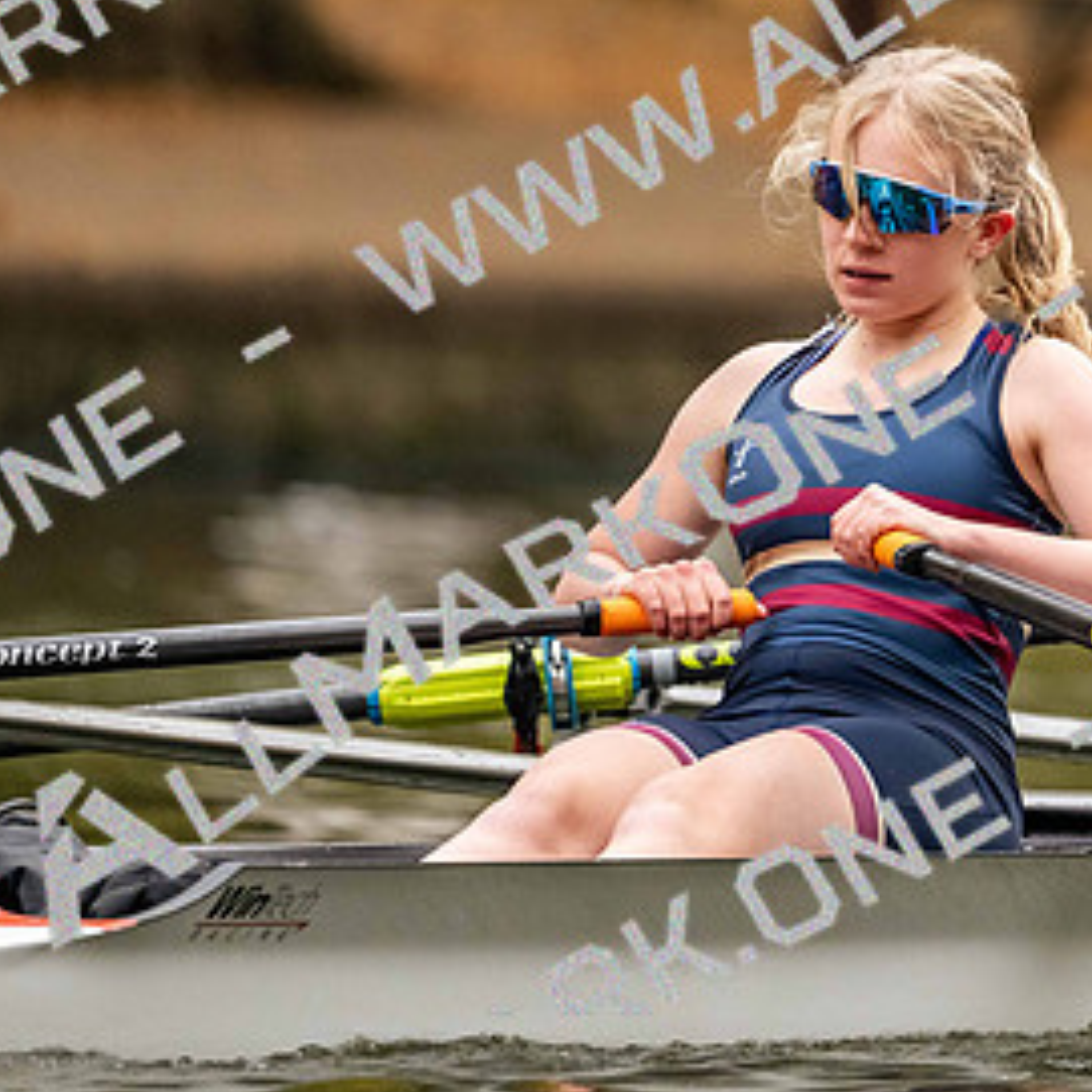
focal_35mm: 728
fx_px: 25983
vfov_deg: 2.4
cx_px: 854
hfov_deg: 2.4
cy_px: 324
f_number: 4.5
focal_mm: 400
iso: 4500
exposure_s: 1/2000
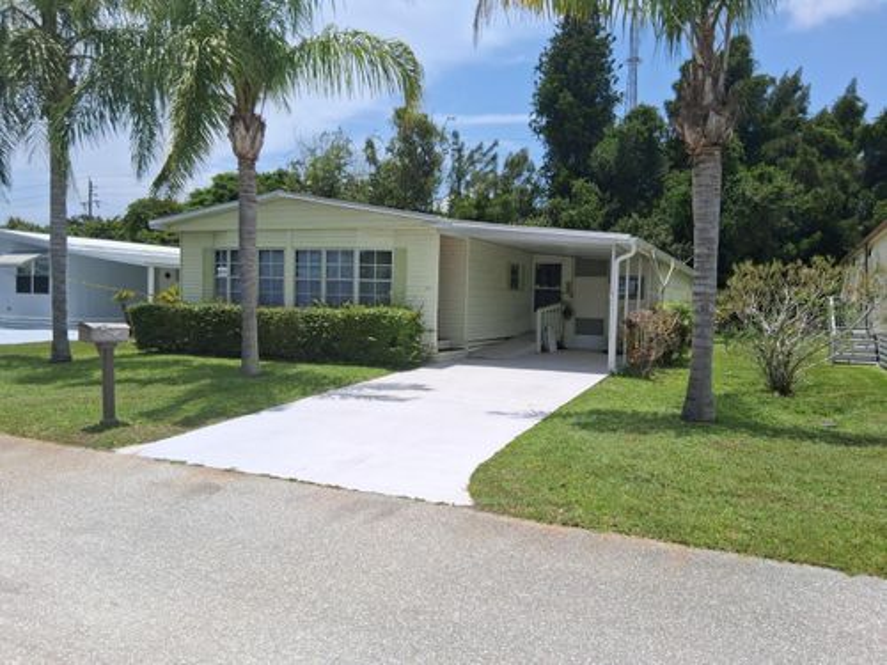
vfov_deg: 53.1
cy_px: 332
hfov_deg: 67.3
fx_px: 666
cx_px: 444
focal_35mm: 26
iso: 25
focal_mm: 3.98
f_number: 1.8
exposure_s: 1/951
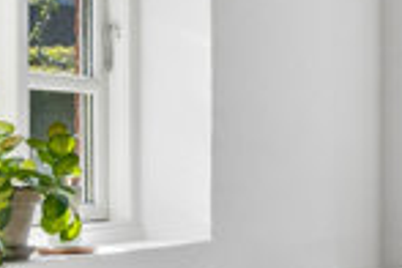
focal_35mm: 114
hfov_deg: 14.1
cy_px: 163
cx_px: 881
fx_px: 1273
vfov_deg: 12.0
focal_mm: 21
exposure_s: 1/200
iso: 800
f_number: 7.1
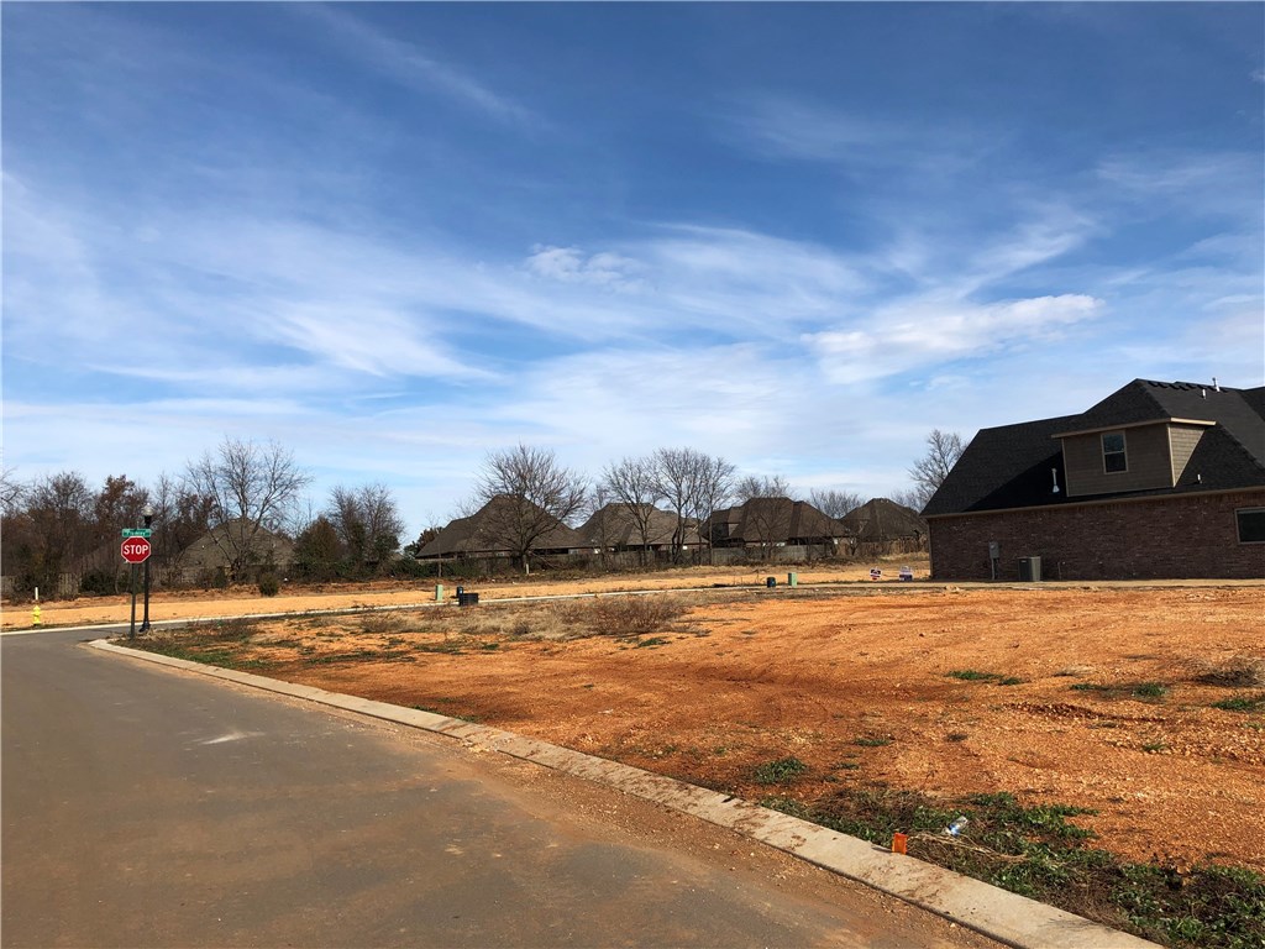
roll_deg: +1.9
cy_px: 474
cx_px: 632
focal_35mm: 28
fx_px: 1023
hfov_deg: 63.4
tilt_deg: +6.6
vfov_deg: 49.7
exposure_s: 1/2433
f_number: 1.8
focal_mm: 4
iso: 20
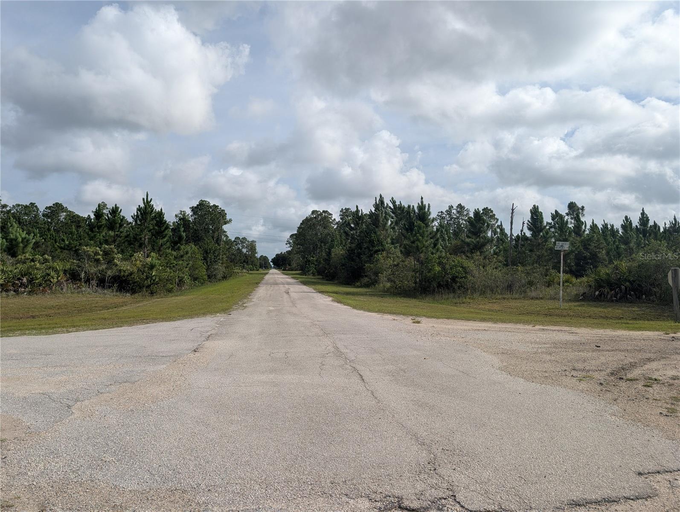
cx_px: 340
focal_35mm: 24
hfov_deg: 71.5
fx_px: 472
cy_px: 256
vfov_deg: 56.9
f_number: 1.68
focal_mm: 6.9
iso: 22
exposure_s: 1/1825
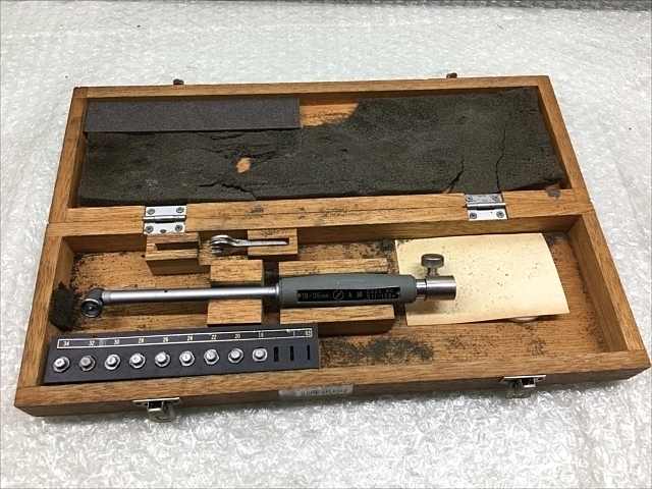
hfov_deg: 61.7
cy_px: 244
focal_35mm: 29
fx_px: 546
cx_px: 326
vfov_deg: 48.2
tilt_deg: -59.6
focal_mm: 4.15
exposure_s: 1/60
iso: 32
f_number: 2.2
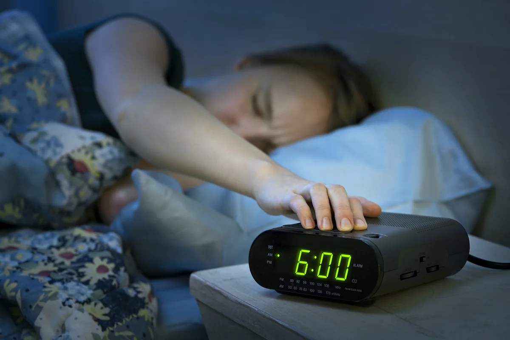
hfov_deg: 19.5
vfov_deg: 13.0
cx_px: 255
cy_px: 170
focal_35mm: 105
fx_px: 1487
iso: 200
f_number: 5.6
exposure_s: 1
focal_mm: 105
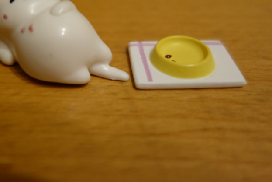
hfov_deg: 42.3
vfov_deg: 28.9
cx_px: 98
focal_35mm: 46
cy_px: 48
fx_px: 348
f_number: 1.8
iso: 250
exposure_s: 1/30
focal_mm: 10.4
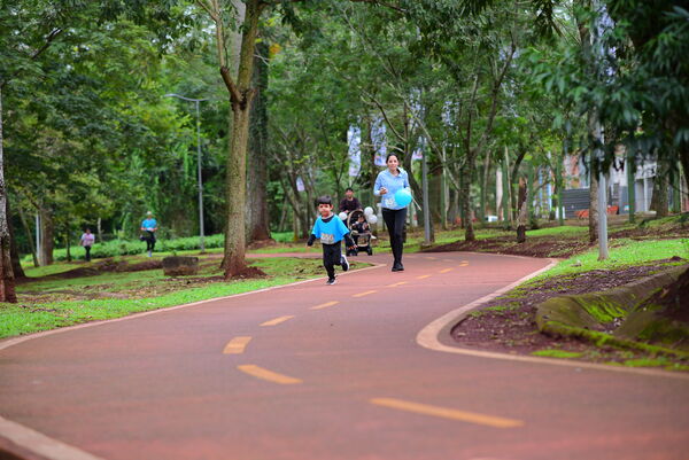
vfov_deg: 16.1
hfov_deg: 23.9
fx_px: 1628
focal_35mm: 85
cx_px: 344
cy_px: 230
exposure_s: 1/320
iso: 500
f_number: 2.8
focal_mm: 85
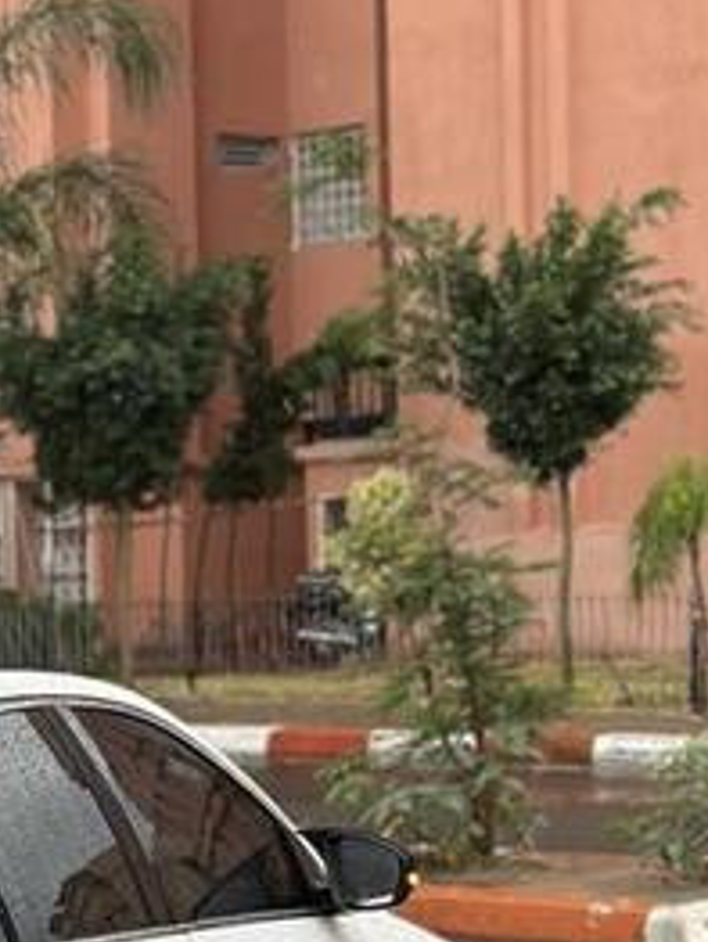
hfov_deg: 9.1
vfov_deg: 12.4
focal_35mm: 159
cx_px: -327
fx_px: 4329
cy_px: 750
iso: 80
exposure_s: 1/1357
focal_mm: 6.86
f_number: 1.78
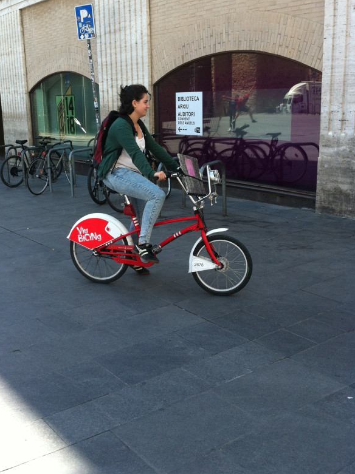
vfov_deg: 43.9
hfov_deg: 33.5
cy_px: 218
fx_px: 589
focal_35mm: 43
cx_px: 155
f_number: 2.8
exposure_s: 1/269
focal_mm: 3.85
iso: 80
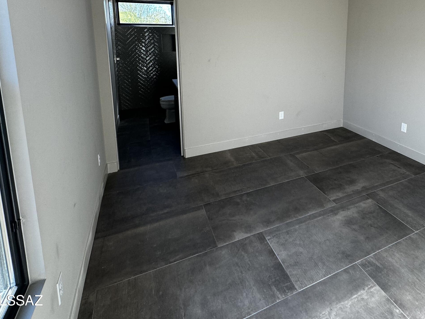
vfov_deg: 57.4
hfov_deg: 74.6
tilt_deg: -6.8
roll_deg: -0.1
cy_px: 73
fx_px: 270
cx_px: 275
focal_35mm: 22
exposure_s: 1/99
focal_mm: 2.22
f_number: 2.2
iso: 80
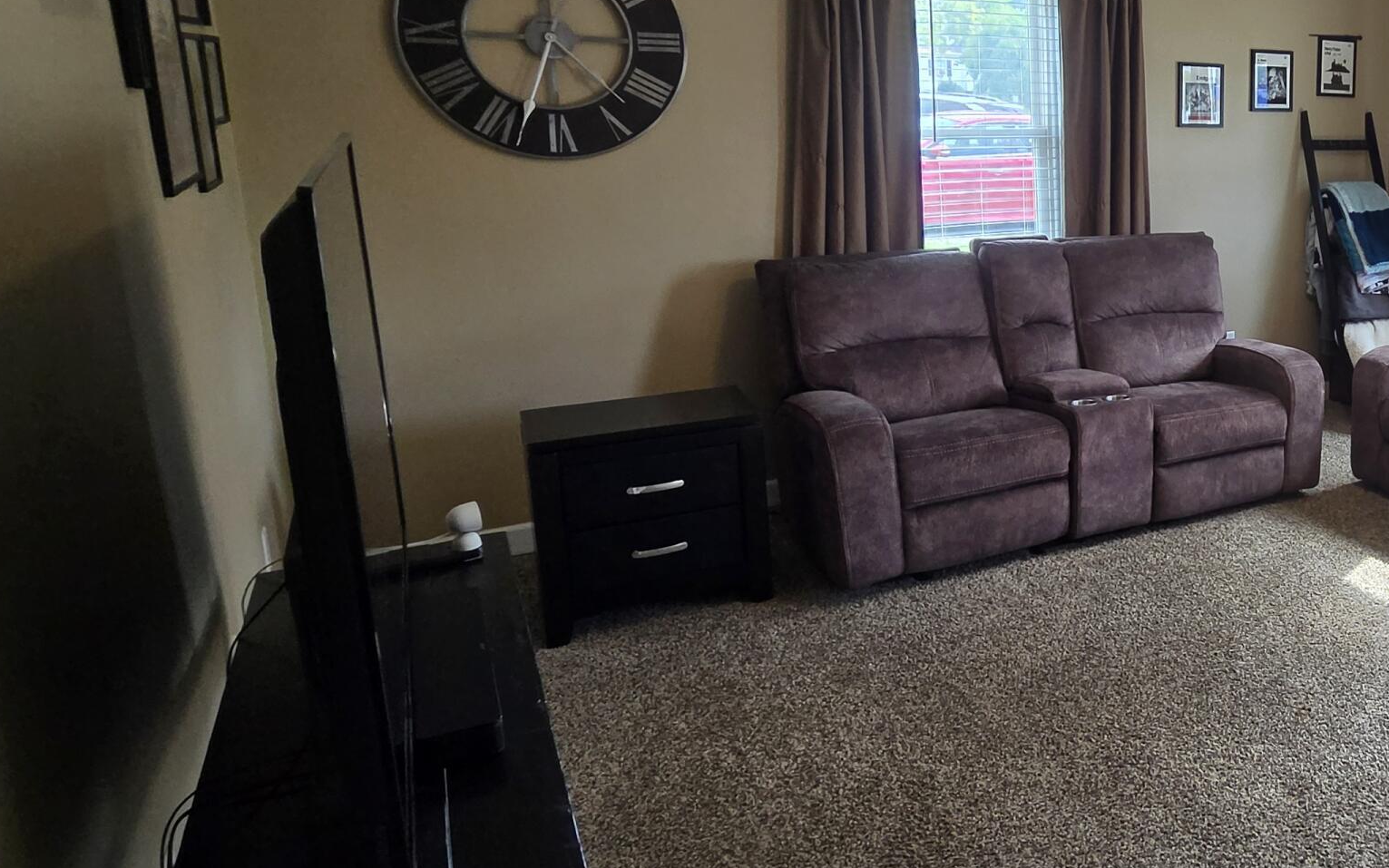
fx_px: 1022
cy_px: 303
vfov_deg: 45.5
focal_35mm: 27
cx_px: 1306
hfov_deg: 56.6
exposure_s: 1/120
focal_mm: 2.2
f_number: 2.2
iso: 160
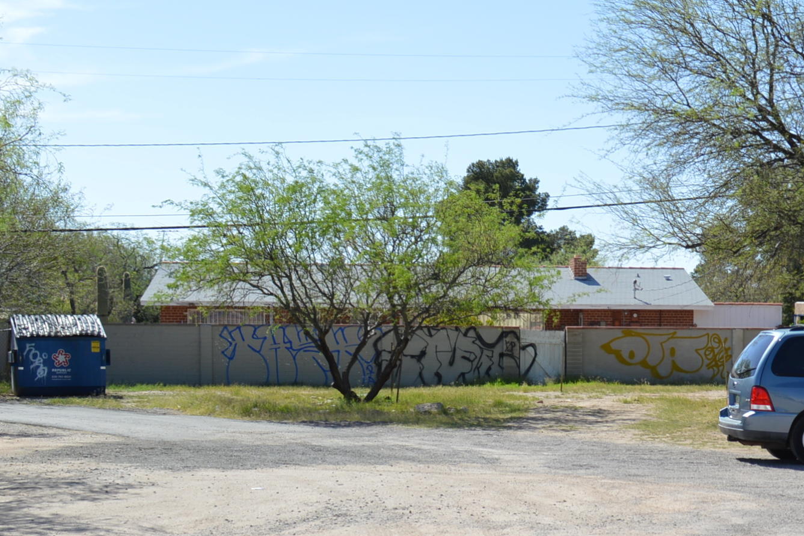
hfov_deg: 26.5
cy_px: 402
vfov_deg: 18.3
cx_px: 719
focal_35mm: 74
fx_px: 1652
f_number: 8
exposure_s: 1/250
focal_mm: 22
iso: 100
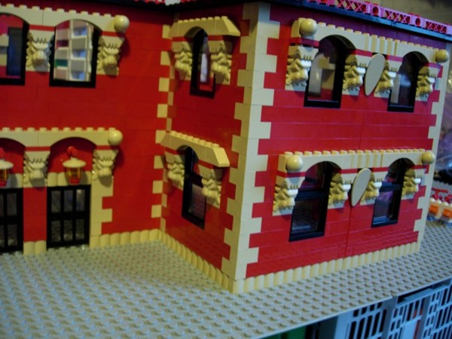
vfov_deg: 37.7
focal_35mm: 38
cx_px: 226
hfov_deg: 49.0
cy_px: 170
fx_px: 496
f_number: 2.8
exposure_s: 1/8.2
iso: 200
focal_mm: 7.8
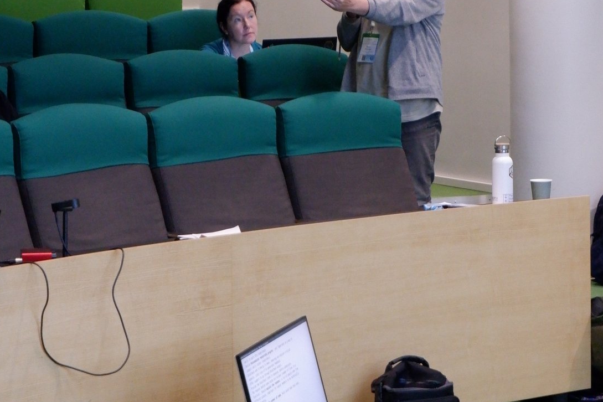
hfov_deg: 16.4
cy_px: -11
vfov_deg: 10.9
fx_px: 2094
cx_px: 311
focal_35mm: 125
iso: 4000
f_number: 5.6
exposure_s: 1/80
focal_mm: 45
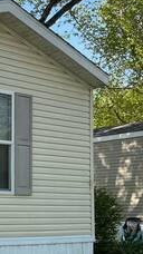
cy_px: 197
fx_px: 479
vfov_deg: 29.2
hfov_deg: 14.6
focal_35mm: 71
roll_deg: -0.5
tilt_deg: +2.0
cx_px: -125
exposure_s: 1/962
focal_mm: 3
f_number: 1.8
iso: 25
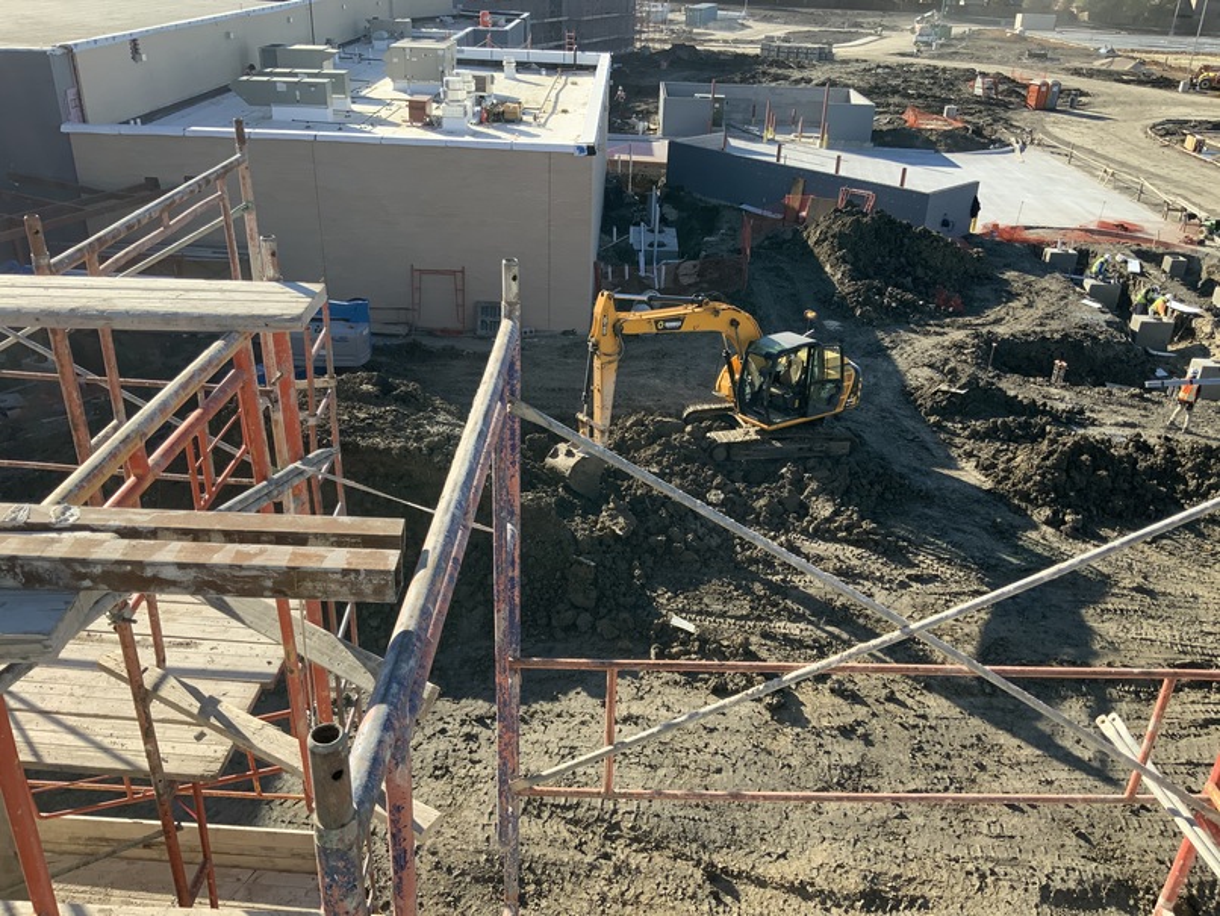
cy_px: 458
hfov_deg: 61.6
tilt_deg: -28.1
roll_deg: -1.3
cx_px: 610
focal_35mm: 29
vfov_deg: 48.3
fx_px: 1022
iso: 16
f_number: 1.8
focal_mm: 3
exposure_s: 1/869
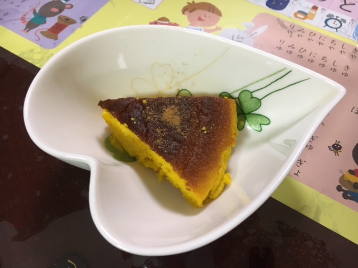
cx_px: 179
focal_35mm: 29
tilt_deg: -58.8
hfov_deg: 61.7
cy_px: 134
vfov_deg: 48.2
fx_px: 300
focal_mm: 4.15
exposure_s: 1/30
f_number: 2.2
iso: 200
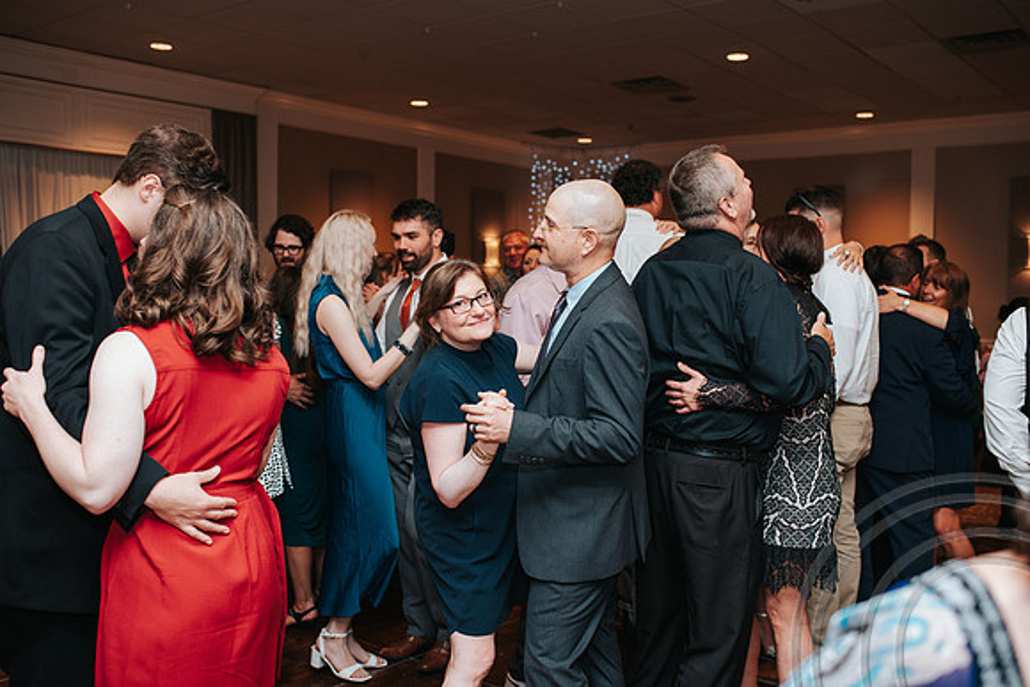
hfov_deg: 54.4
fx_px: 1002
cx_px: 515
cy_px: 344
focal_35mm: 35
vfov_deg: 37.9
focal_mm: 35
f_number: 3.2
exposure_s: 1/160
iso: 1000
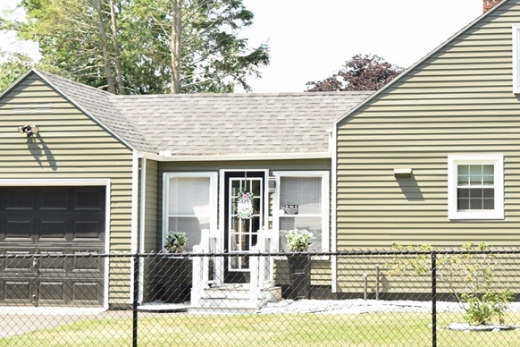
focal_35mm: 82
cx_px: 365
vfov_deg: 16.7
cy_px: 138
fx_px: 1183
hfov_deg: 24.6
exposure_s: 1/125
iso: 100
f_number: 6.3
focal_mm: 31
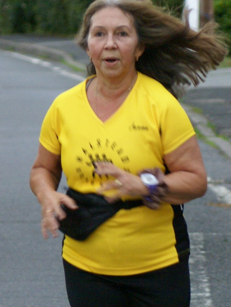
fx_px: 4271
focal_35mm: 480
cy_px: 178
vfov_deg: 4.1
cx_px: -10
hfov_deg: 3.1
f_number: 5.6
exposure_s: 1/100
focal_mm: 120
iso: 800
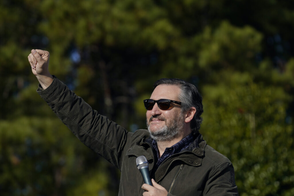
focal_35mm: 253
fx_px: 2066
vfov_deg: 5.4
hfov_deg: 8.1
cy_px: 98
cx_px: 147
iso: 160
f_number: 7.1
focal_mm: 253
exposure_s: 1/1250
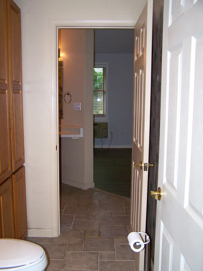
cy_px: 136
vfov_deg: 49.0
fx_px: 297
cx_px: 102
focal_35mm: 38
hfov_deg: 37.7
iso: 80
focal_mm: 6.3
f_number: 2.8
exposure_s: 1/60
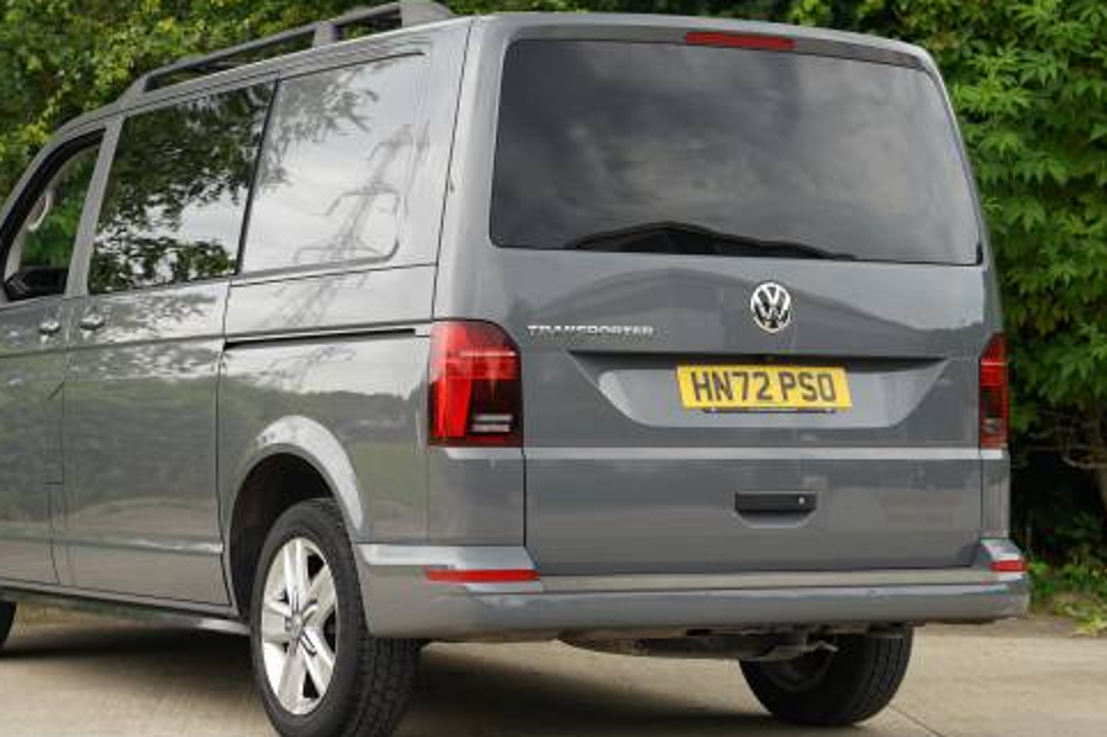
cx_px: 466
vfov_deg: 14.7
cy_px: 356
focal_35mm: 93
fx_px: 2859
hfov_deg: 21.9
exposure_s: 1/160
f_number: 4
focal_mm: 70
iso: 200
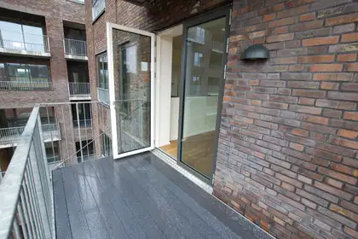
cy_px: 120
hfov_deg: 100.4
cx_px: 179
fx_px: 149
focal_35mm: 15
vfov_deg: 77.3
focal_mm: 10
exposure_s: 1/60
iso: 100
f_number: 5.6
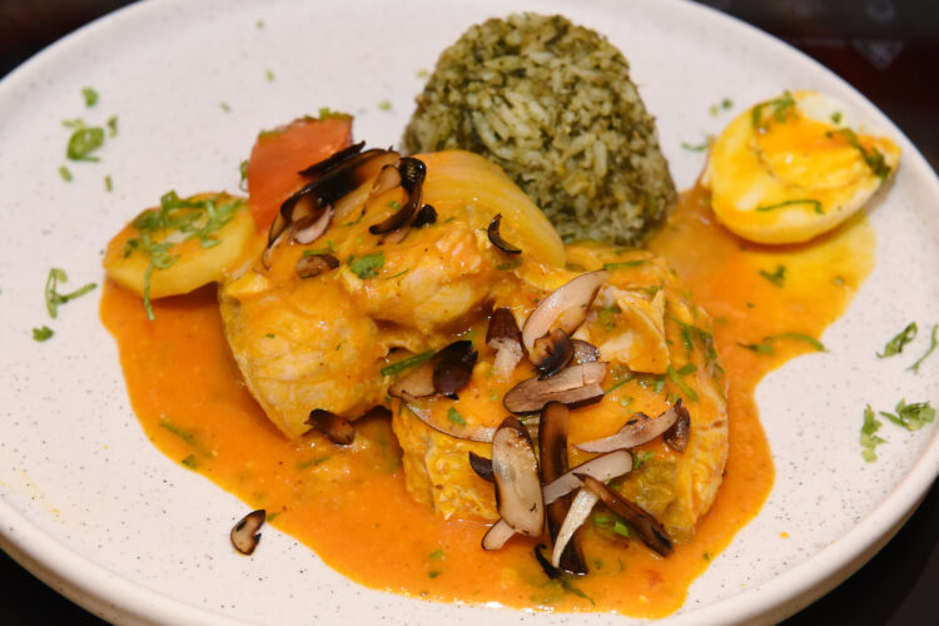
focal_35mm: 70
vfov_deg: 19.5
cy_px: 313
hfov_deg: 28.8
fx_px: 1826
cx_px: 470
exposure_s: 1/50
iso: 2500
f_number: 8
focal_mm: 70
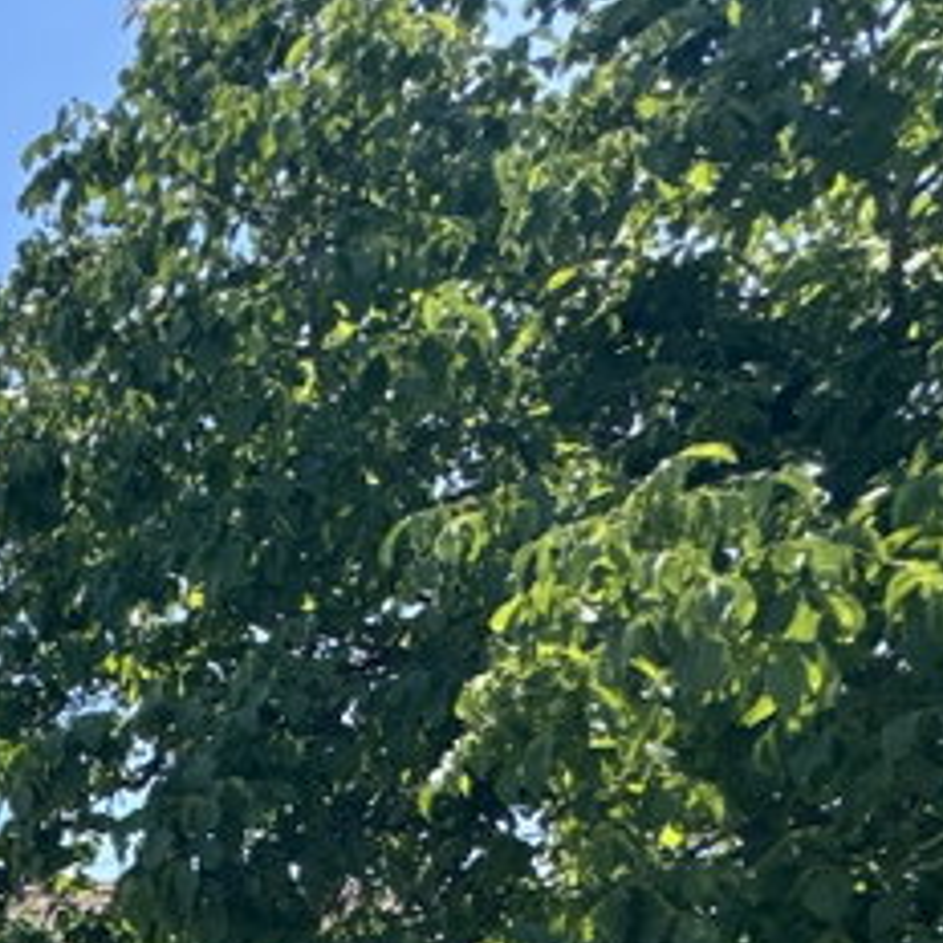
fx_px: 1757
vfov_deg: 24.0
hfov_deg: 17.5
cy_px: 1394
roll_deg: +1.6
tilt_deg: +2.9
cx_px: -1075
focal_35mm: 57
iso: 50
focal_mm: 2.22
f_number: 2.2
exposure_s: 1/1477
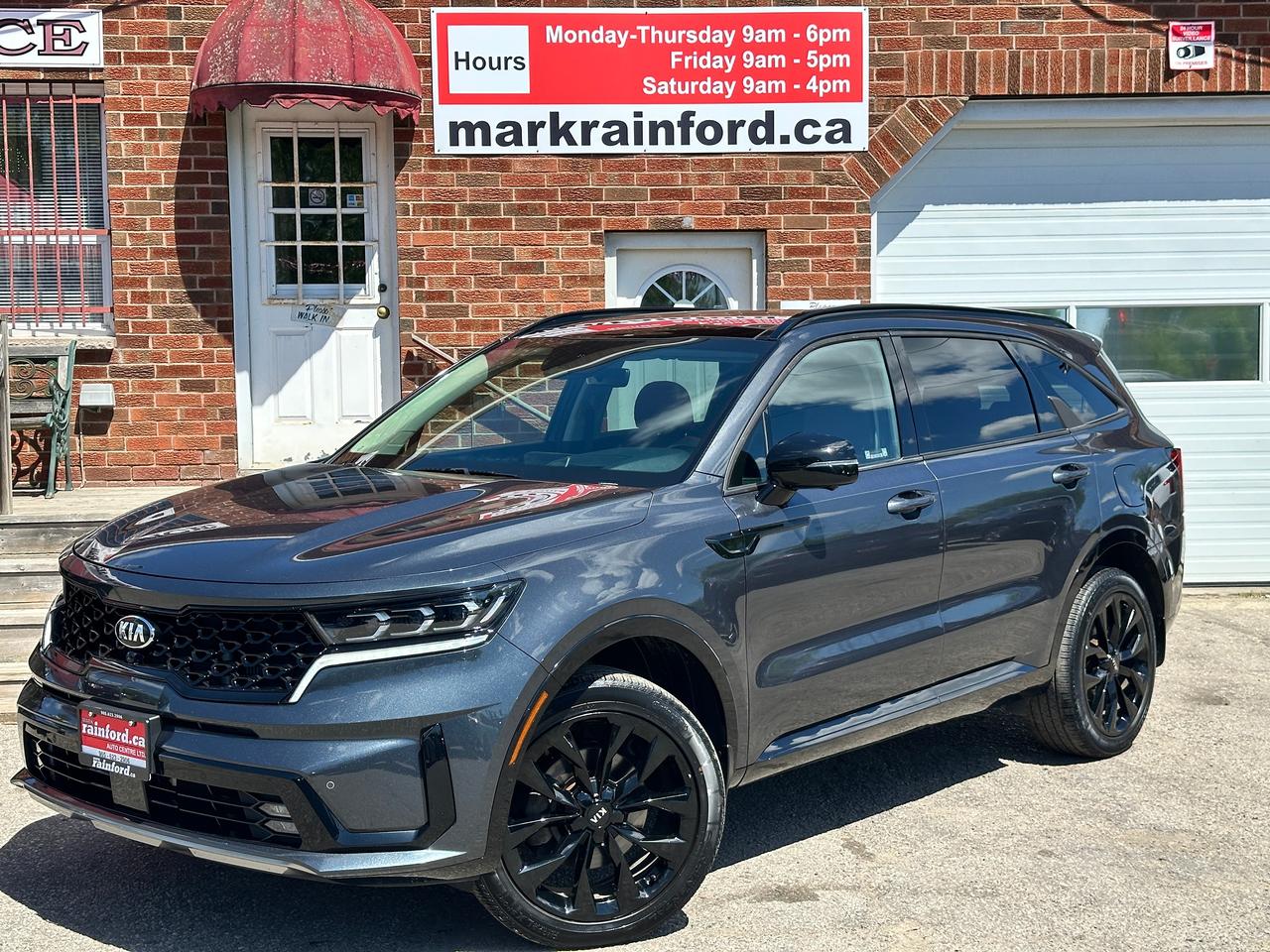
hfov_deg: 39.7
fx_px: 1761
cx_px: 635
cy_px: 476
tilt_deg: -3.6
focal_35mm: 48
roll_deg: +1.0
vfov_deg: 30.3
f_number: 1.78
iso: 64
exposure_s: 1/2160
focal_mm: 6.86
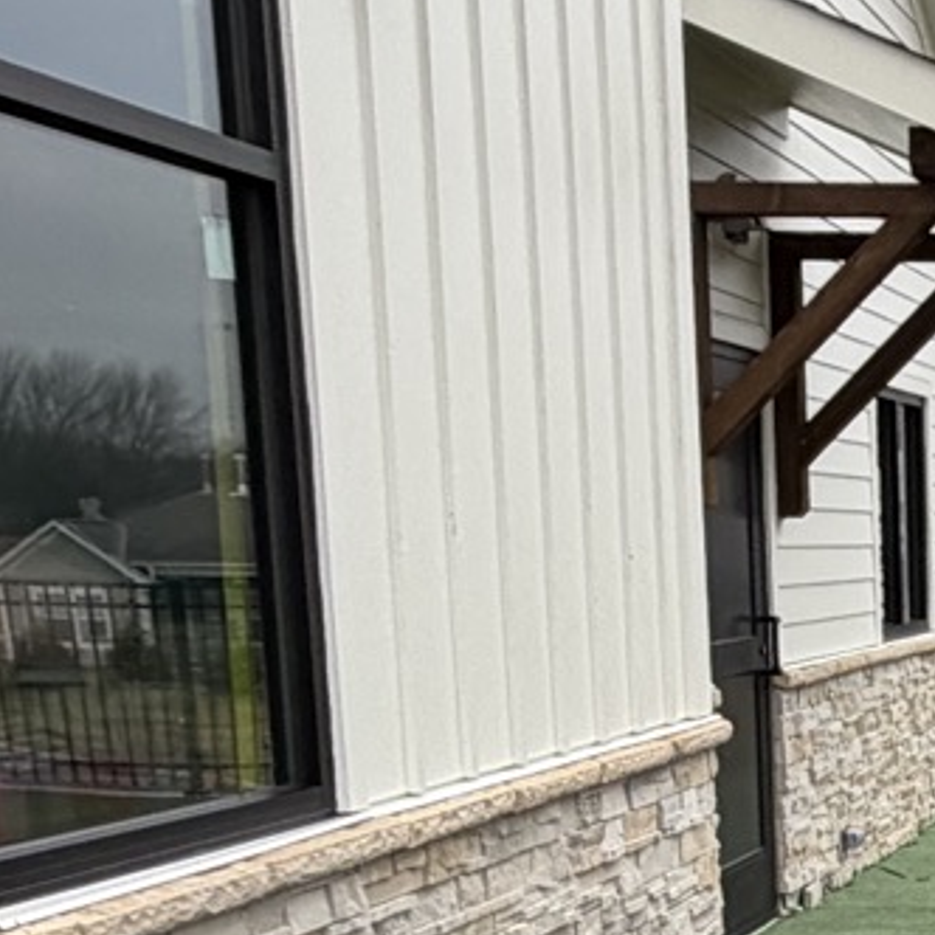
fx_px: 2506
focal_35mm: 82
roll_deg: +0.2
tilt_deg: -9.9
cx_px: 1425
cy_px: 991
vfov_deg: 20.3
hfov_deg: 18.6
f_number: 2.2
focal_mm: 2.22
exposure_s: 1/502
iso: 50
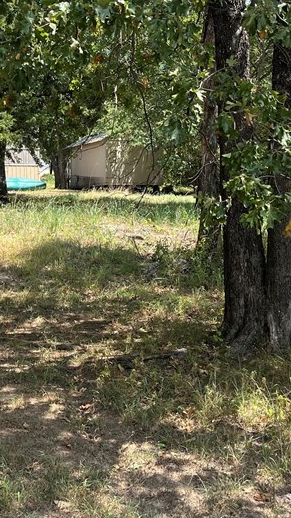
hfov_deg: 21.2
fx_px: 769
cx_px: 59
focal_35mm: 56
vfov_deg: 37.1
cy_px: 205
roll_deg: +0.8
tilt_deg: +0.3
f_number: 1.6
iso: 50
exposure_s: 1/816
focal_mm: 5.1
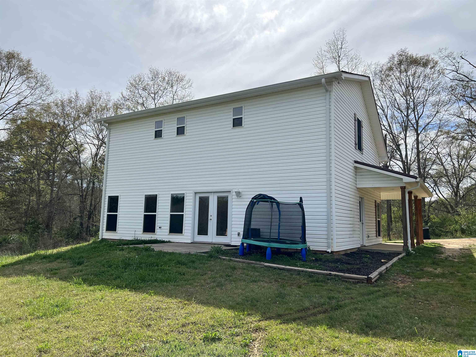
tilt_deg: +7.4
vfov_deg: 53.1
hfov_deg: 67.3
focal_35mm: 26
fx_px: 358
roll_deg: -1.3
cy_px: 178
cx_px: 238
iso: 50
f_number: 1.5
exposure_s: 1/6579
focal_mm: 5.7
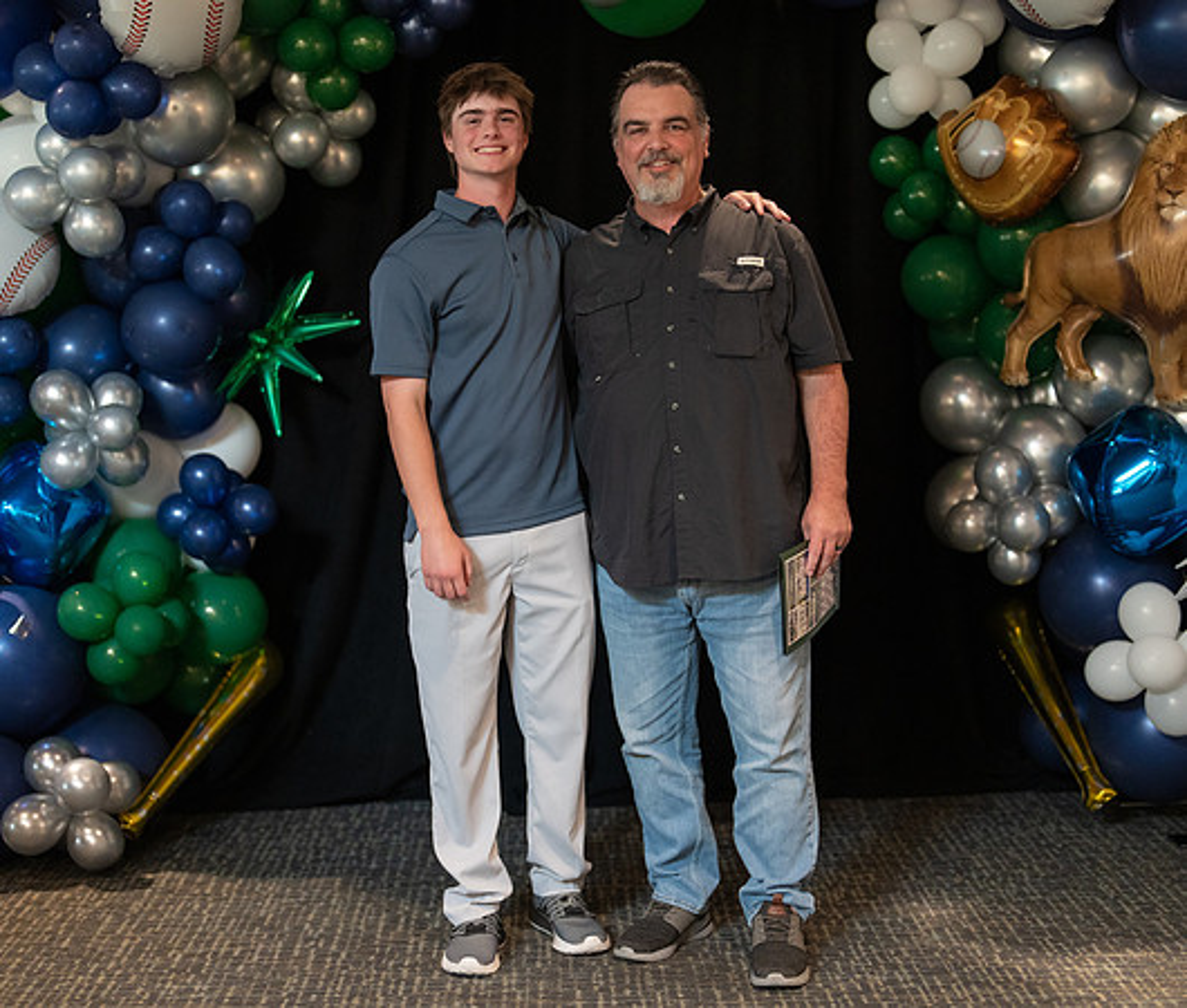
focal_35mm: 59
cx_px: 597
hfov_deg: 31.3
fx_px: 2119
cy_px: 504
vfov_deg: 26.8
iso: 1600
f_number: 1.2
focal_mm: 50
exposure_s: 1/320
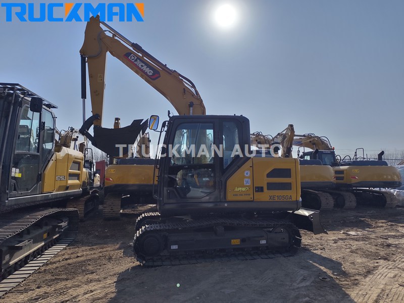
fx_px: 268
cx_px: 202
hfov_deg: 73.9
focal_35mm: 23
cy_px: 152
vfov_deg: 58.9
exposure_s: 1/3940
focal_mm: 6.14
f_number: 1.65
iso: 50
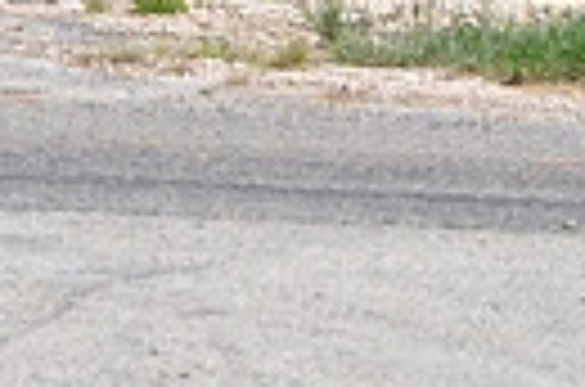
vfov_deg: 2.9
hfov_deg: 4.4
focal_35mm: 470
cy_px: -310
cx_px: -252
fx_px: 7619
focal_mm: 70
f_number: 8
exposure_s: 1/250
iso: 110
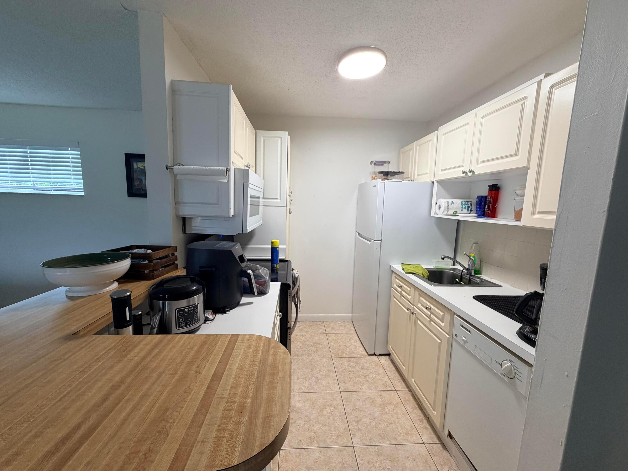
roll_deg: -2.4
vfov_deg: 85.7
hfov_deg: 102.1
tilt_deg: -7.6
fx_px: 254
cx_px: 314
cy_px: 236
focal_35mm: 14
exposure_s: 1/60
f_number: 2.2
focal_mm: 2.22
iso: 200
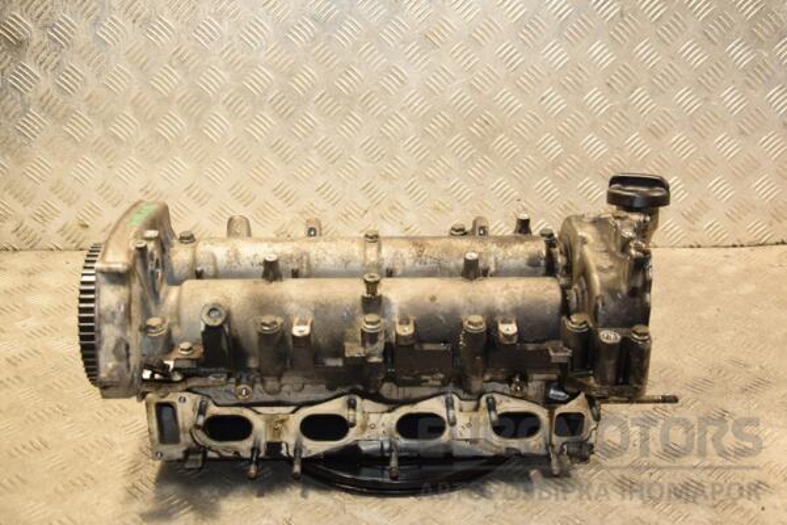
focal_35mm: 48
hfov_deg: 41.1
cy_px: 262
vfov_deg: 28.1
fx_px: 1049
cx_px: 394
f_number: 5
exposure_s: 1/160
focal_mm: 32
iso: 800
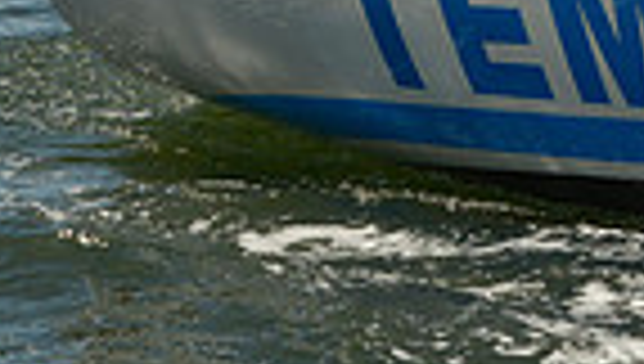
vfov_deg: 3.4
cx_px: 405
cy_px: -290
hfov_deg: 6.0
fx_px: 6158
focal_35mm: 360
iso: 280
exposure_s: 1/1600
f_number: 8
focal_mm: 85
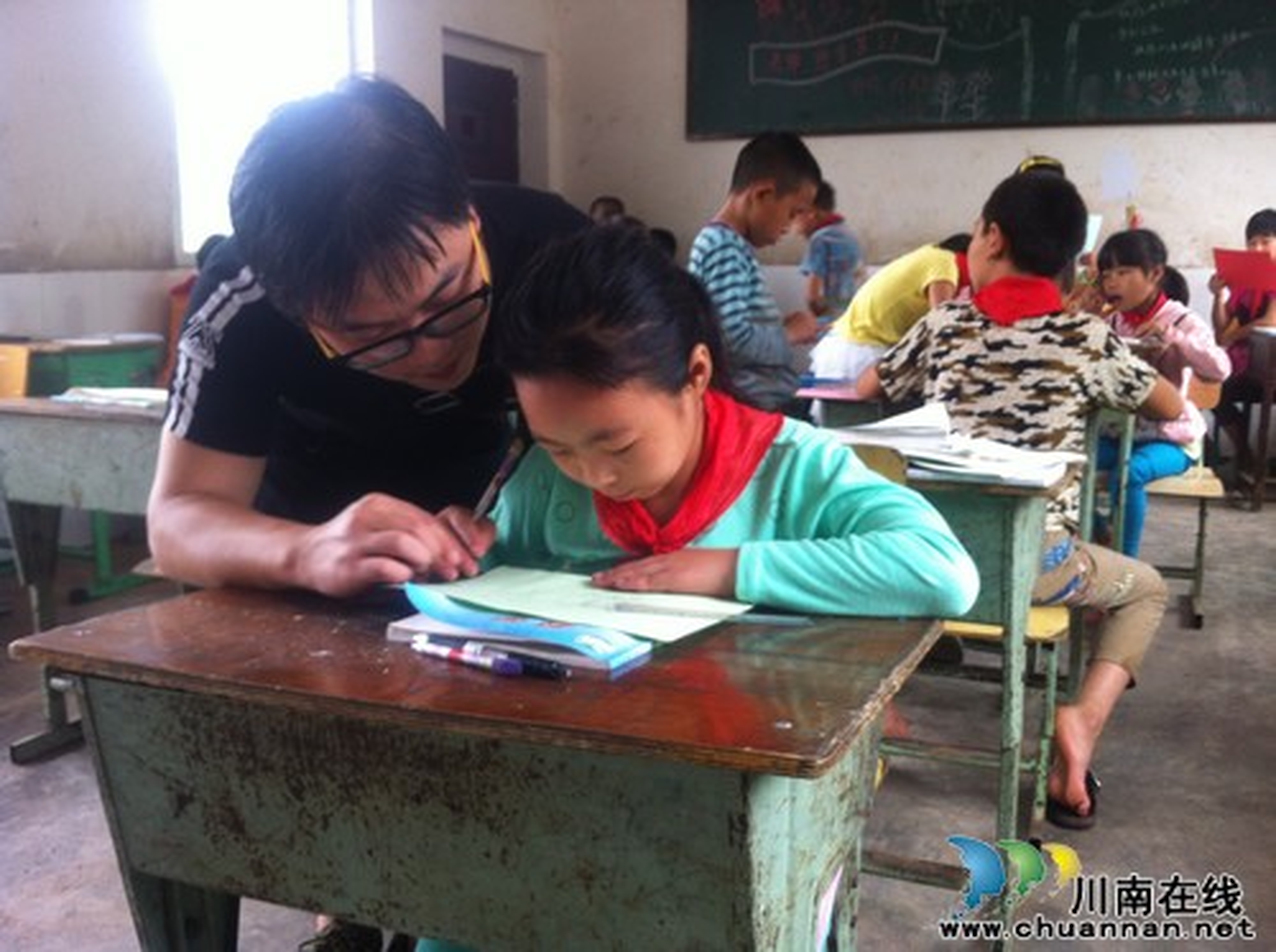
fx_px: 1288
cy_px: 476
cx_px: 638
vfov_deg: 40.6
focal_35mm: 35
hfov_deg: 52.7
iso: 100
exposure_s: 1/25
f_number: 2.8
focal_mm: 3.85
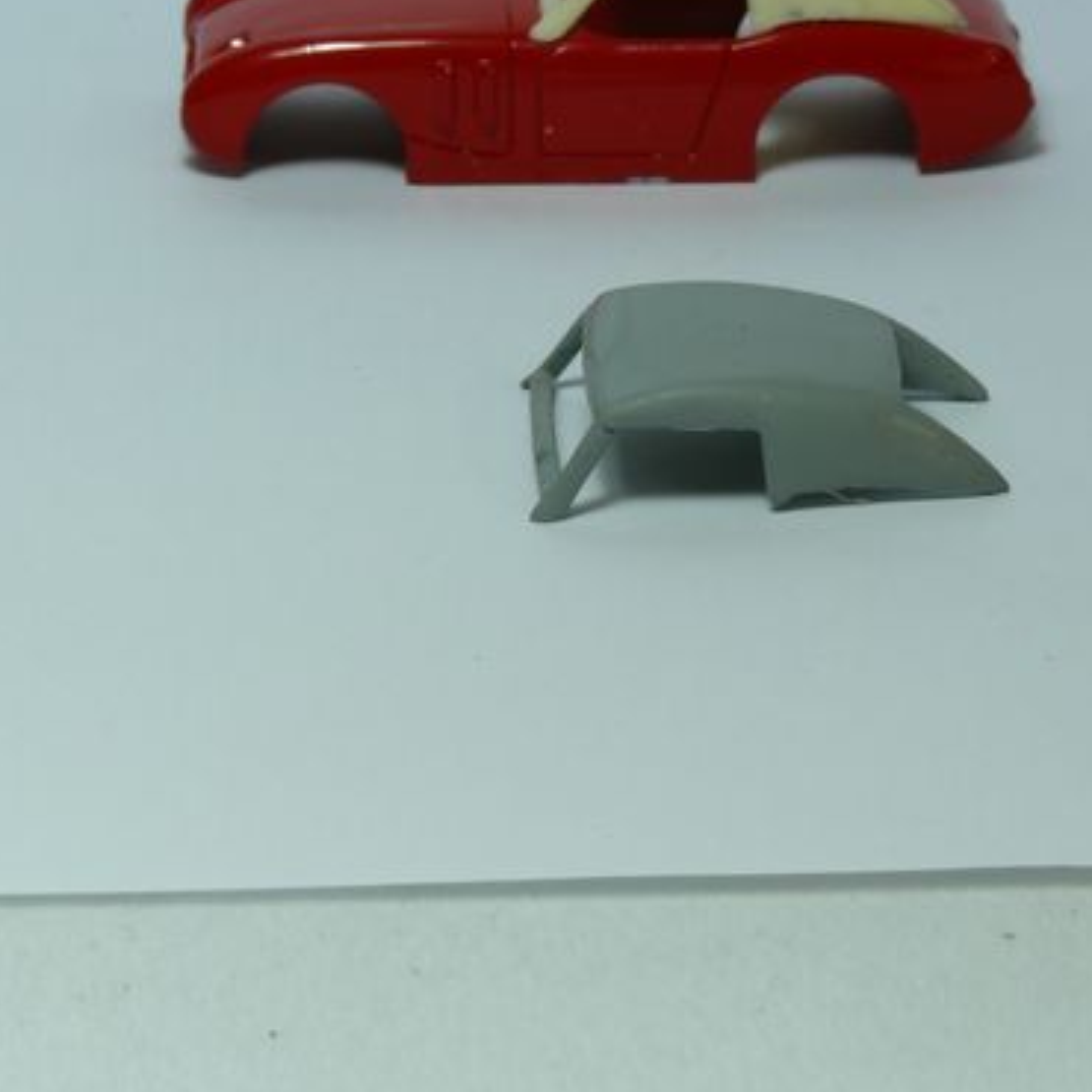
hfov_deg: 9.2
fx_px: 6817
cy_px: 283
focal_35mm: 191
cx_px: 637
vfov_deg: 9.1
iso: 100
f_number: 7.1
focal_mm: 21.2
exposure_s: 1/13
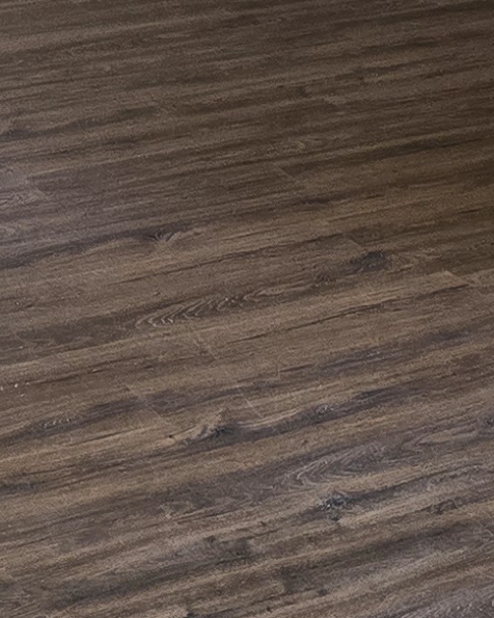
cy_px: 96
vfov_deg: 12.7
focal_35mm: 151
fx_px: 2760
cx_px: 791
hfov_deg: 9.9
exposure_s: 1/60
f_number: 1.8
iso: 160
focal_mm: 5.4
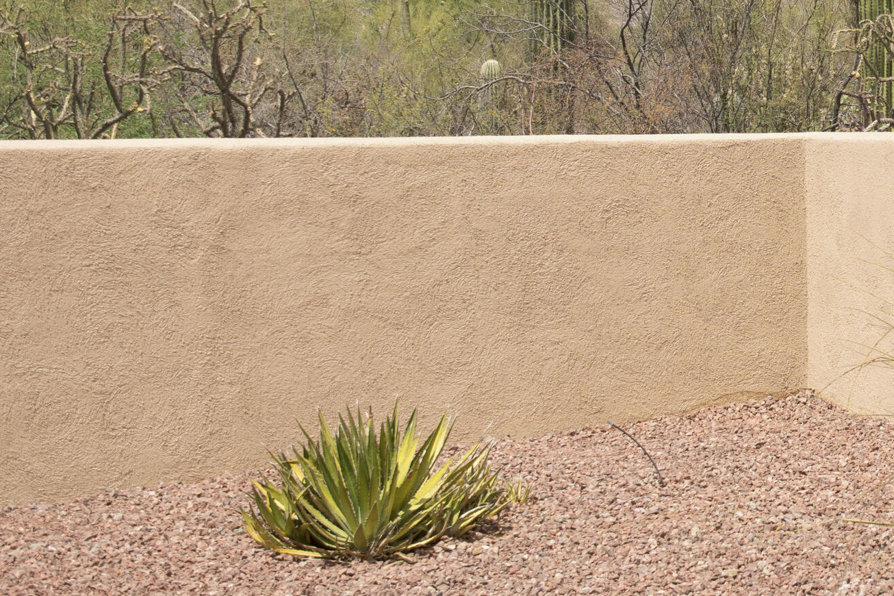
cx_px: 1019
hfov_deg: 22.1
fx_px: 2139
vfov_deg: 15.6
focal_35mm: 86
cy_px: 6
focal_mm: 25
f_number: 5.6
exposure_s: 1/800
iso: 100
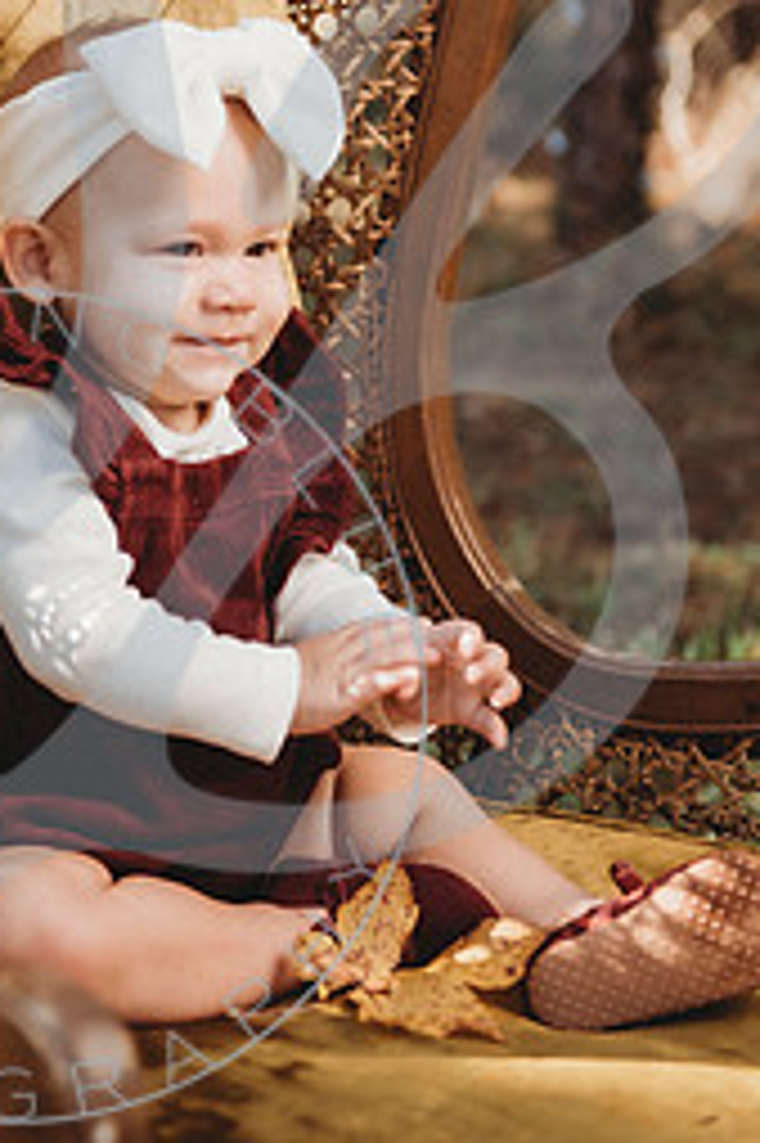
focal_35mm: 85
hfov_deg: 16.0
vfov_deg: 23.8
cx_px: 211
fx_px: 2695
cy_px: 364
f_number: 2.8
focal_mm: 48
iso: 100
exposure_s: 1/500
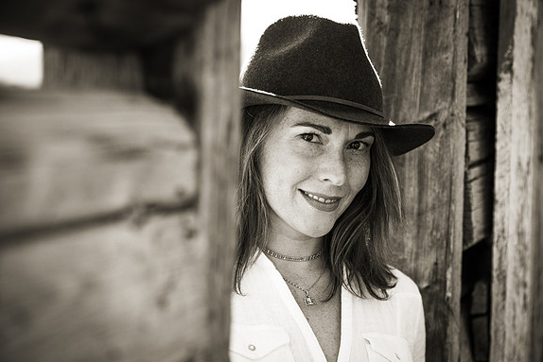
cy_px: 181
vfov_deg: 13.8
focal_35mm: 99
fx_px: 1494
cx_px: 273
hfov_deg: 20.6
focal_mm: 98
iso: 400
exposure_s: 1/1000
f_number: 4
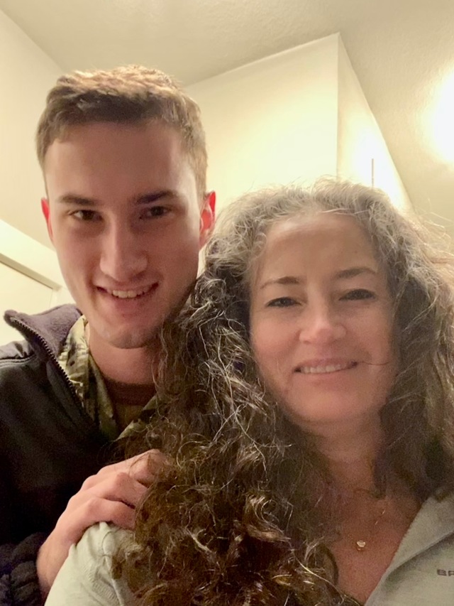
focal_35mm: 30
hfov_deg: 46.8
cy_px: 303
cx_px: 227
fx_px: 524
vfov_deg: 60.0
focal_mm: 2.71
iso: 1000
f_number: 2.2
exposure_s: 1/15
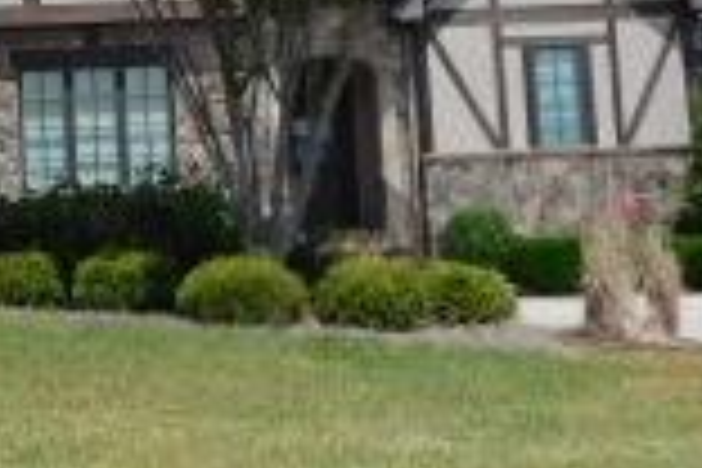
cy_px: 40
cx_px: 22
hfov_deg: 20.3
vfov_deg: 13.8
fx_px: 1911
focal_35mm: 98
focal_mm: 4
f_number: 6
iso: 125
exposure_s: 1/500
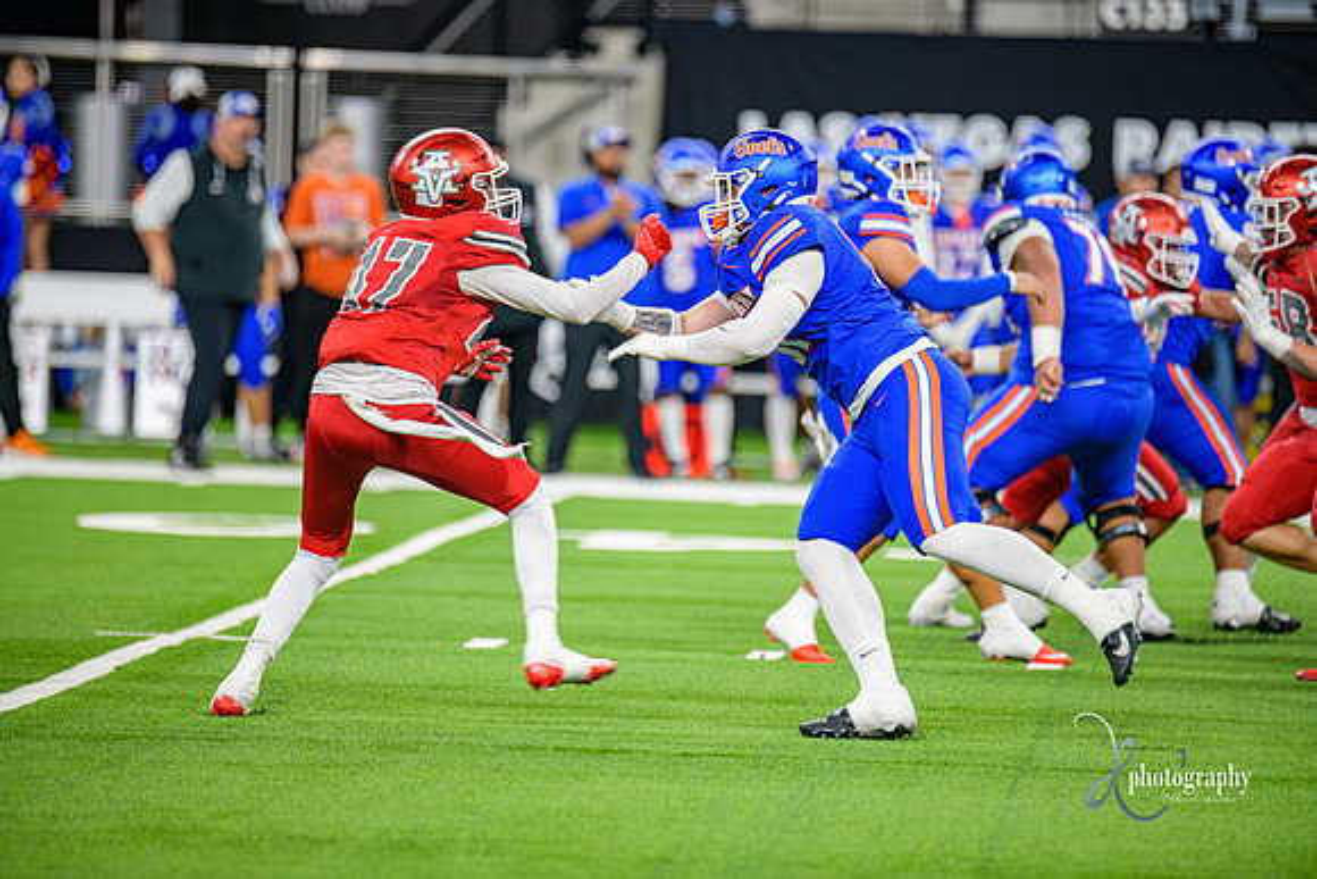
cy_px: 440
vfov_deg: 4.6
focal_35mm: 300
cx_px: 658
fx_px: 10977
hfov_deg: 6.9
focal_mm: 300
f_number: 2.8
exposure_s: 1/400
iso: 1000
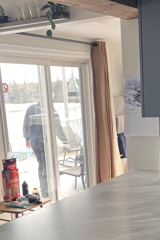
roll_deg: +2.8
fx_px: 400
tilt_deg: -11.7
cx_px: 115
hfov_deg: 22.5
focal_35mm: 60
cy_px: 177
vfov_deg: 32.8
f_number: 1.6
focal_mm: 5.1
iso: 125
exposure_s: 1/121
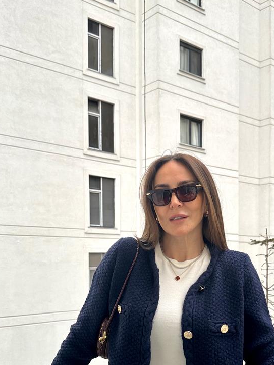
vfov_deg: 42.9
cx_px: 175
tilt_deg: +1.4
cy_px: 257
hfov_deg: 33.4
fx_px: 453
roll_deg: -0.8
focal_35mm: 43
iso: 80
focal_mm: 6.86
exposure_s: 1/364
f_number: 1.78
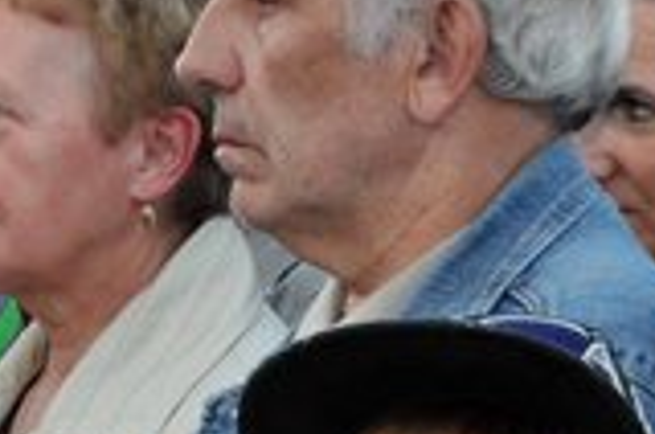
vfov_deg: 3.4
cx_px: -573
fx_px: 7209
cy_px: 459
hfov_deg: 5.1
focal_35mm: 397
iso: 640
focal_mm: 65
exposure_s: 1/60
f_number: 13
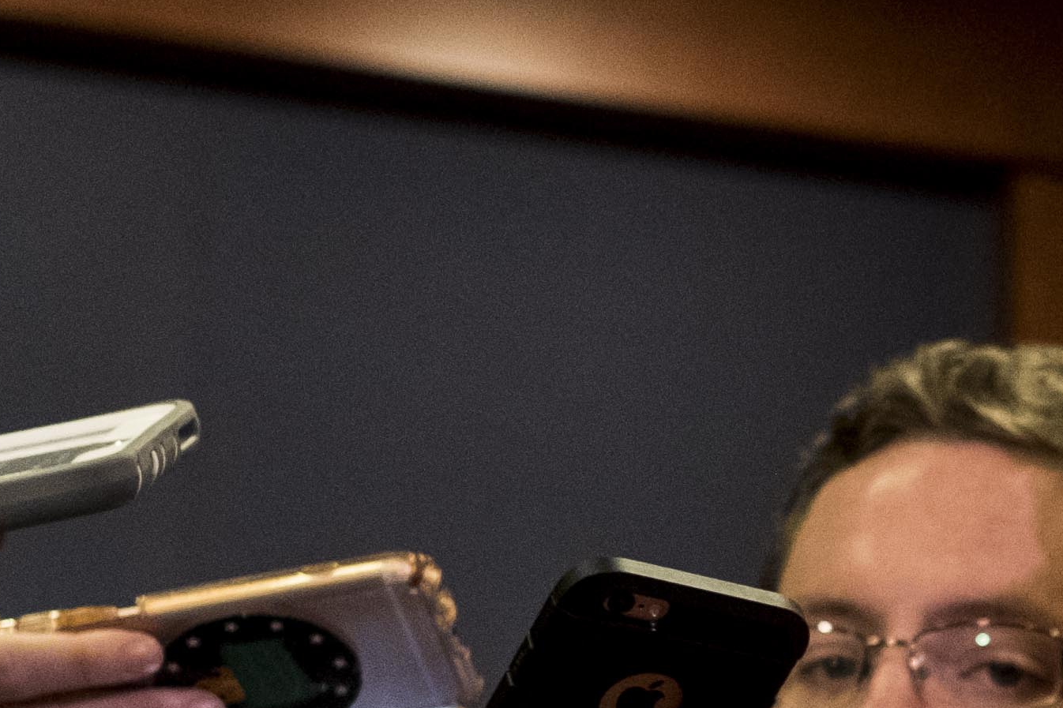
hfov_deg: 12.7
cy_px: 931
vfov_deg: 8.7
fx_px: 4605
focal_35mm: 156
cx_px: 1410
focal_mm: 23
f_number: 2
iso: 2000
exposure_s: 1/200
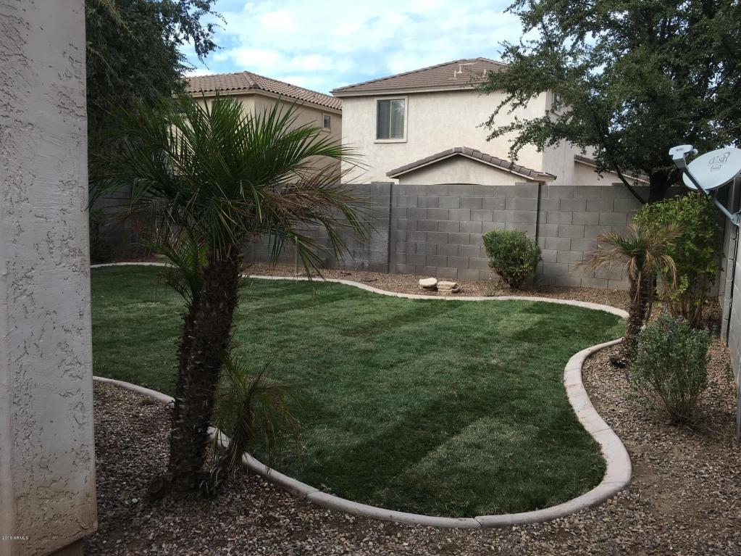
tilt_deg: -5.9
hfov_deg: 61.7
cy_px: 278
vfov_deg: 48.2
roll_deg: -2.0
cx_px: 370
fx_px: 621
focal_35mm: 29
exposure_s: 1/651
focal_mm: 4.15
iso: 25
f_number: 2.2
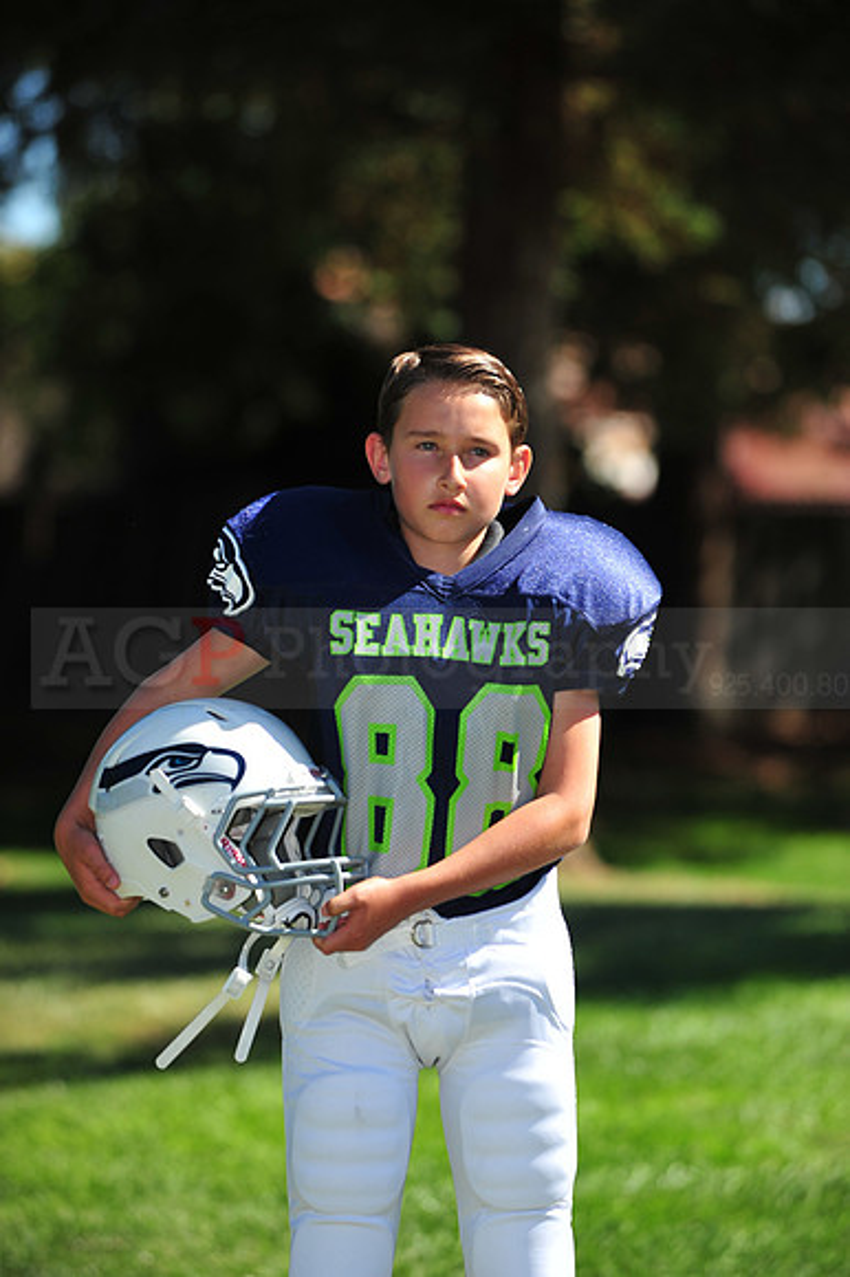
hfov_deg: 6.9
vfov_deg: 10.3
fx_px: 7091
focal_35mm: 200
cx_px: 425
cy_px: 638
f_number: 4.5
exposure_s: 1/2500
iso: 400
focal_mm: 200
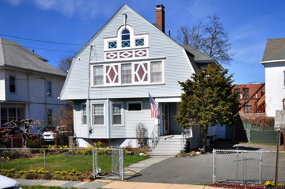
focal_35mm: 30
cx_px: 142
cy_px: 94
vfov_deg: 43.5
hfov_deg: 62.0
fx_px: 237
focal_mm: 20
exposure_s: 1/800
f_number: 8
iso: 250
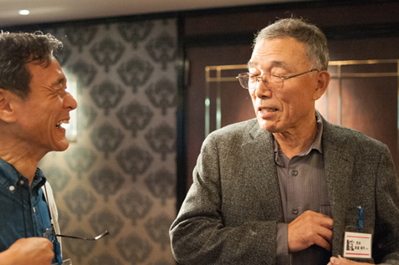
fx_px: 520
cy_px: 127
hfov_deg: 41.9
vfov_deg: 28.6
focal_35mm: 47
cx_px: 187
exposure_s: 1/100
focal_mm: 35
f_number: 2.8
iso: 6400
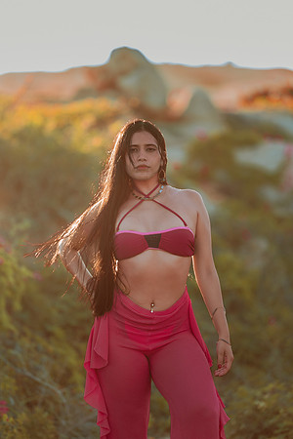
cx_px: 146
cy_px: 220
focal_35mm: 135
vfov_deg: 15.2
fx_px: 1648
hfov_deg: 10.2
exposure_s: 1/400
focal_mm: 135
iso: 50
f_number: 1.8
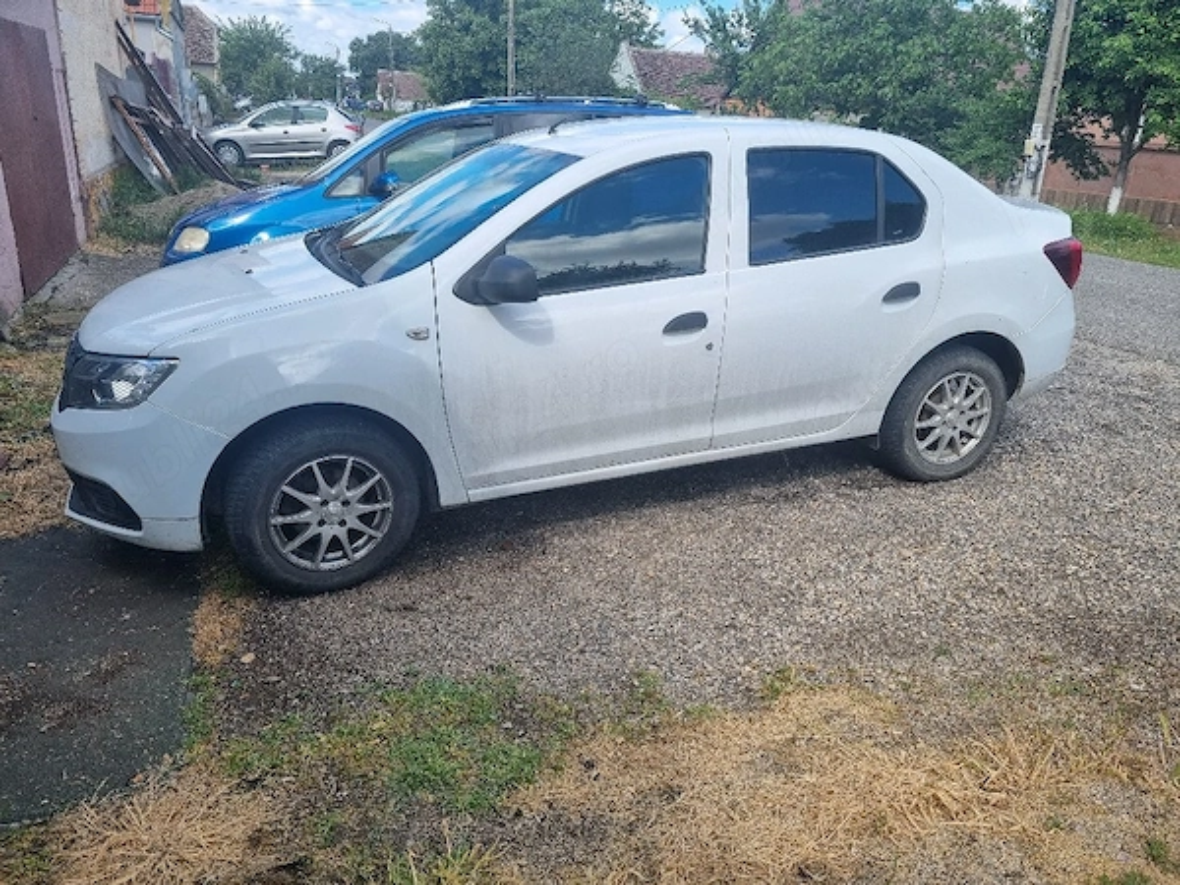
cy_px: 442
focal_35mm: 26
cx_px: 590
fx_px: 886
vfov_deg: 53.1
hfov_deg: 67.3
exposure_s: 1/1429
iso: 50
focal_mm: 5.4
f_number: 1.8
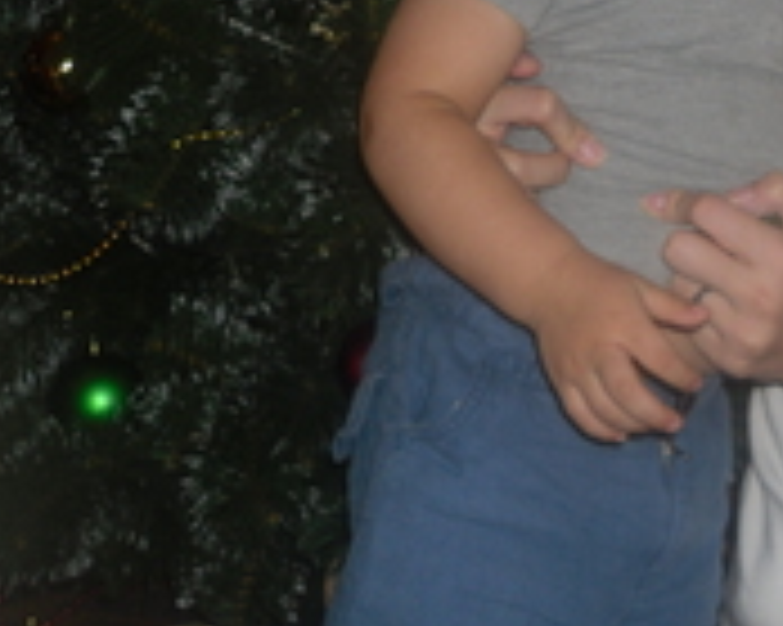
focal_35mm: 86
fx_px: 1992
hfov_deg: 21.2
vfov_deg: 17.5
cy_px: 9
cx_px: 850
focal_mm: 6
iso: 80
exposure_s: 1/45
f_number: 2.8
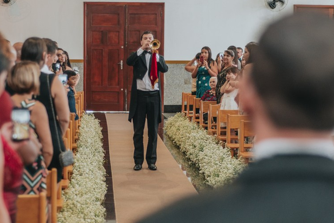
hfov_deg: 24.7
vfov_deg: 16.7
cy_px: 125
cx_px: 150
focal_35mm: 82
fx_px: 761
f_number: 2.2
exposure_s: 1/160
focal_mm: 50
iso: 1250
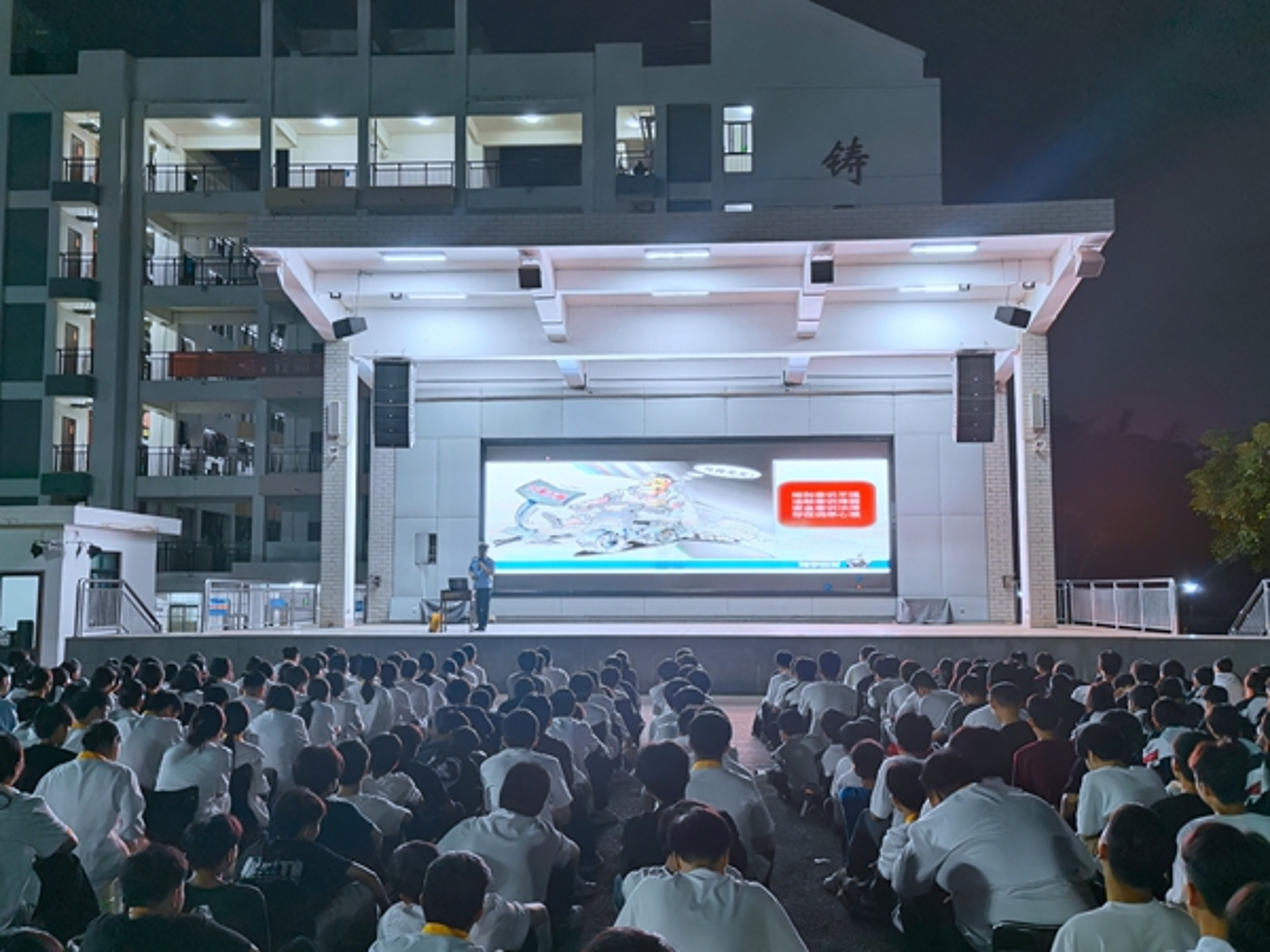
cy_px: 476
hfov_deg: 54.0
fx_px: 1247
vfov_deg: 41.8
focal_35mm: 34
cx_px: 635
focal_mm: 6.67
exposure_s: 7
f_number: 1.9
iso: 80
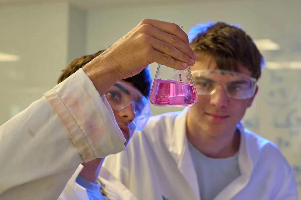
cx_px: 169
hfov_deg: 30.5
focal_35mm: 66
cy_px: 109
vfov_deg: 20.6
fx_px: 552
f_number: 4
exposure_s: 1/80
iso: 640
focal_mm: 50
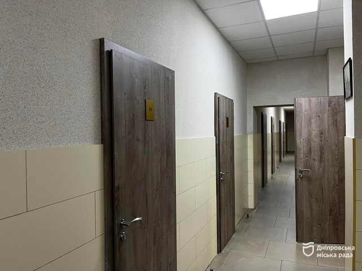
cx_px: 181
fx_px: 272
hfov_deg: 67.3
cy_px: 136
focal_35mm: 26
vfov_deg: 53.1
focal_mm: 5.1
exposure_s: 1/50
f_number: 1.6
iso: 160
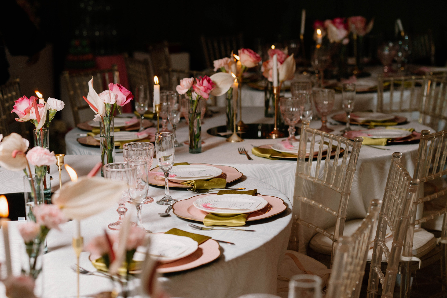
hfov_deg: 23.9
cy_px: 149
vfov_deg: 16.1
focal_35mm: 85
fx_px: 1055
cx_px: 224
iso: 400
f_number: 4
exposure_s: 1/200
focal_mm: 85
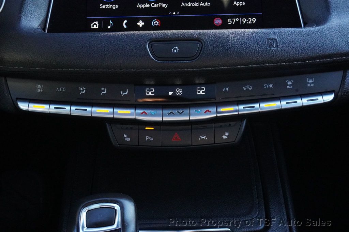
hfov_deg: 49.6
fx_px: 378
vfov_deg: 34.2
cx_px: 174
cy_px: 116
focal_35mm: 39
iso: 6400
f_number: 9
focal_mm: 26
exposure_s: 1/250
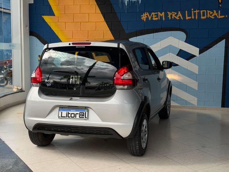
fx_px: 318
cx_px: 114
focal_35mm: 48
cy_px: 86
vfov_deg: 30.3
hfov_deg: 39.7
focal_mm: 6.76
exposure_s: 1/1678
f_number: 1.78
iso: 64
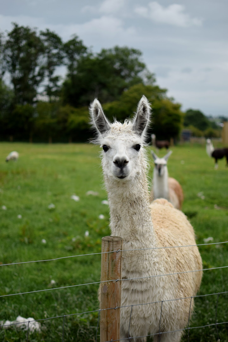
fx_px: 499
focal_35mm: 52
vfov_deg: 37.9
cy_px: 171
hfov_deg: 25.8
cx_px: 114
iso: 100
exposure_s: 1/4000
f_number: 1.8
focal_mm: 35
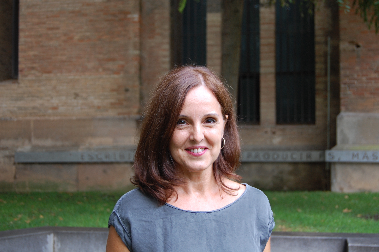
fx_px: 631
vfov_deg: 22.6
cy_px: 126
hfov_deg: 33.4
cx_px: 190
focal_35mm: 60
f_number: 5
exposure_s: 1/100
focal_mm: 40
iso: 400
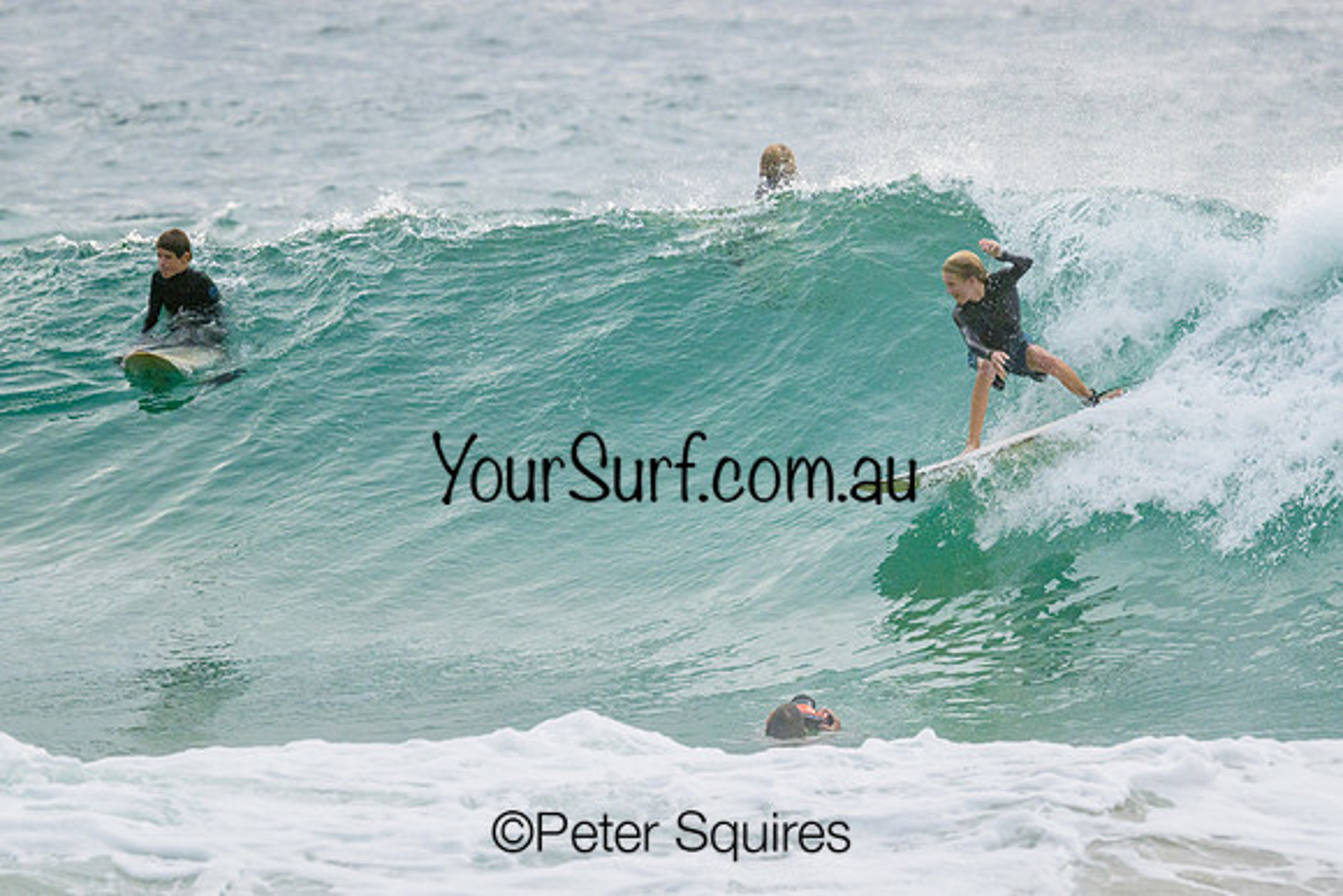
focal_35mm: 702
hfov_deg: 2.9
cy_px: 453
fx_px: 26181
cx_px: 904
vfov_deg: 2.0
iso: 1400
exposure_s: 1/2000
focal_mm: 510
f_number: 11
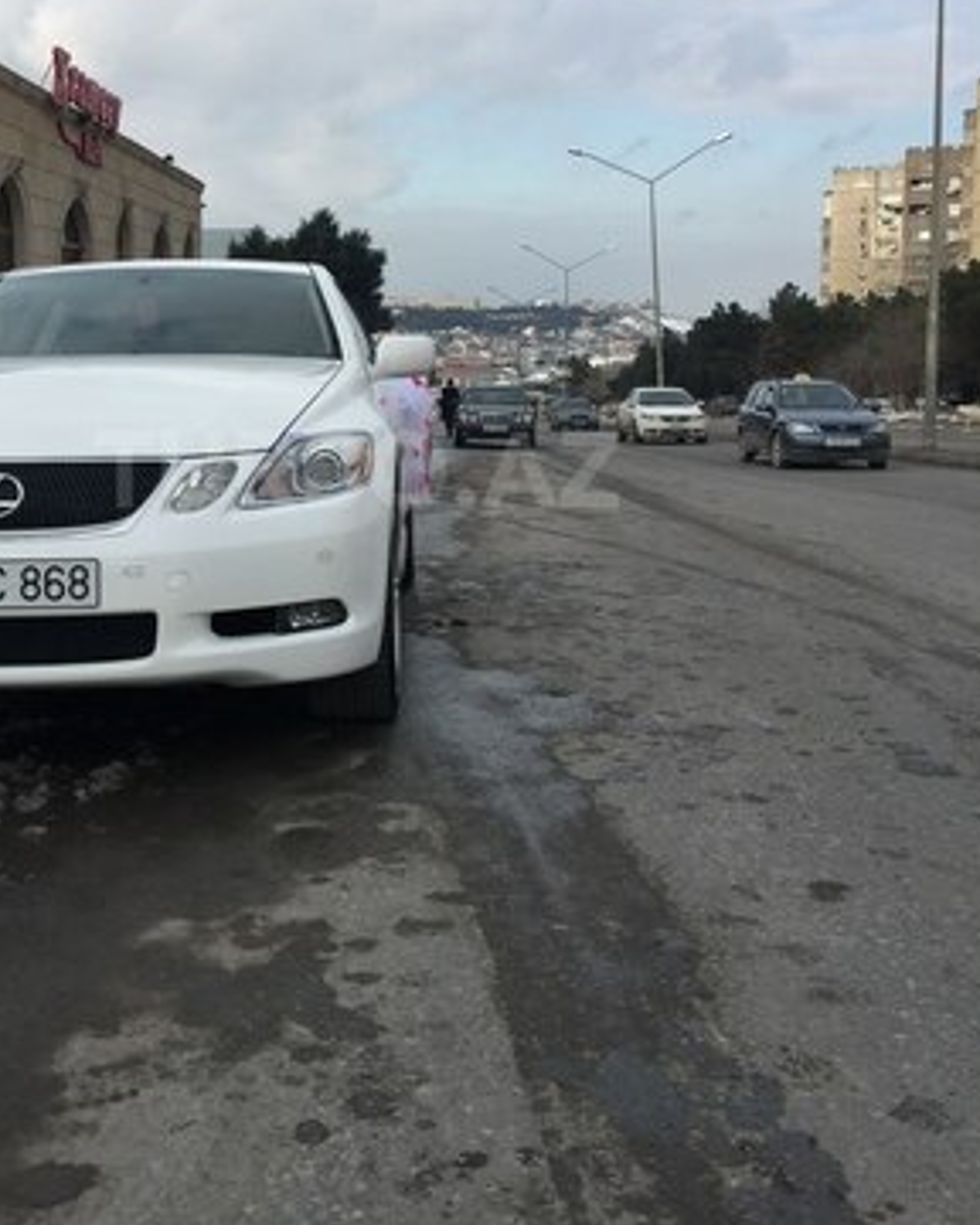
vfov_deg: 46.5
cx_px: 357
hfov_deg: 37.9
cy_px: 470
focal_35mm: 39
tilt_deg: -7.2
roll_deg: -1.3
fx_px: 1414
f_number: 2.2
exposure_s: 1/1130
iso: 32
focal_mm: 4.15
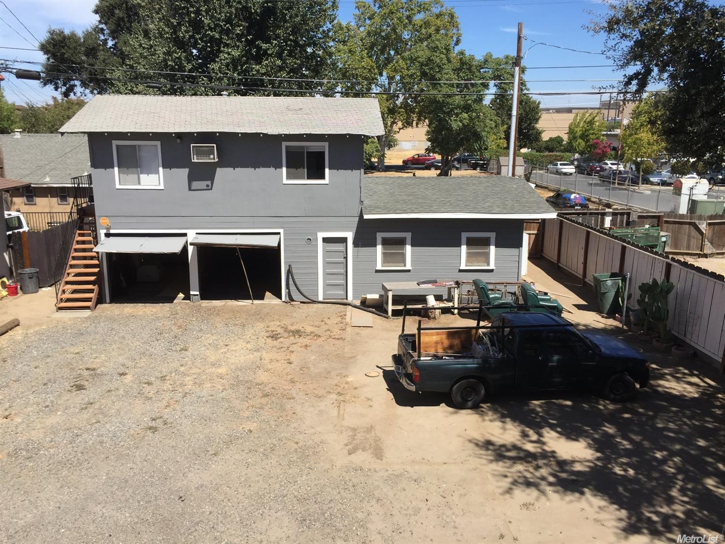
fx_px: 607
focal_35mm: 29
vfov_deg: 48.2
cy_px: 272
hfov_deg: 61.7
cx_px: 362
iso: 32
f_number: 2.2
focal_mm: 4.15
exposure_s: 1/1799
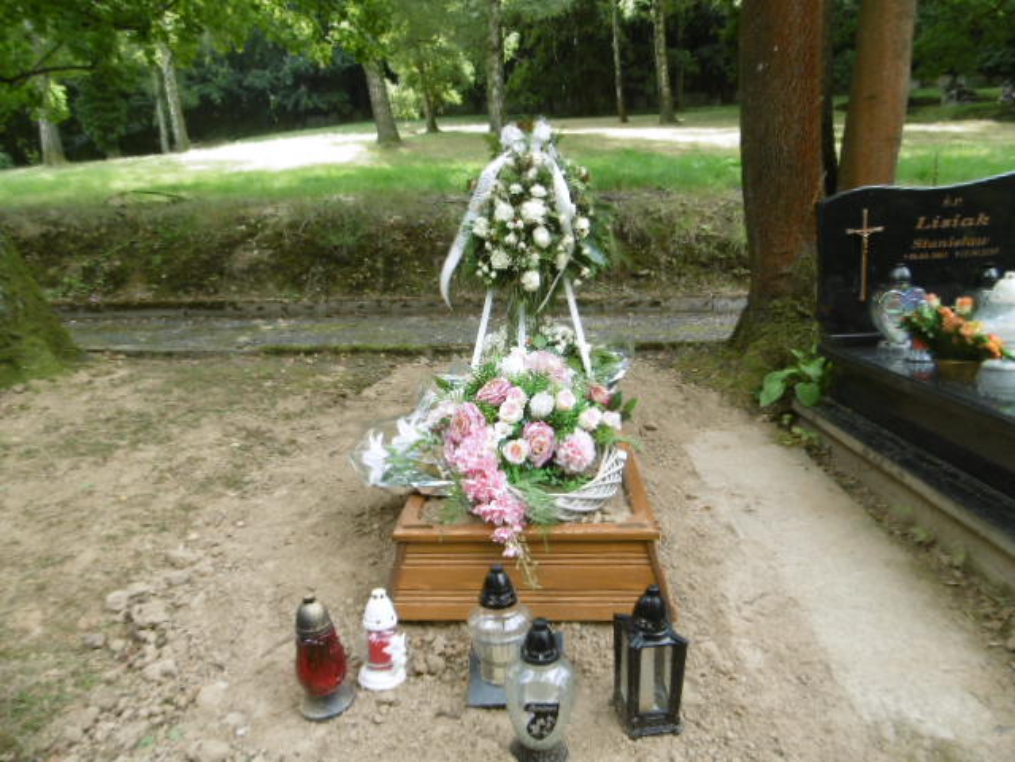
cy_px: 381
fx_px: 704
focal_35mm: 24
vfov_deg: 56.8
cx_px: 508
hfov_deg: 71.6
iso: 100
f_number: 3.1
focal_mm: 4.3
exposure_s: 1/100
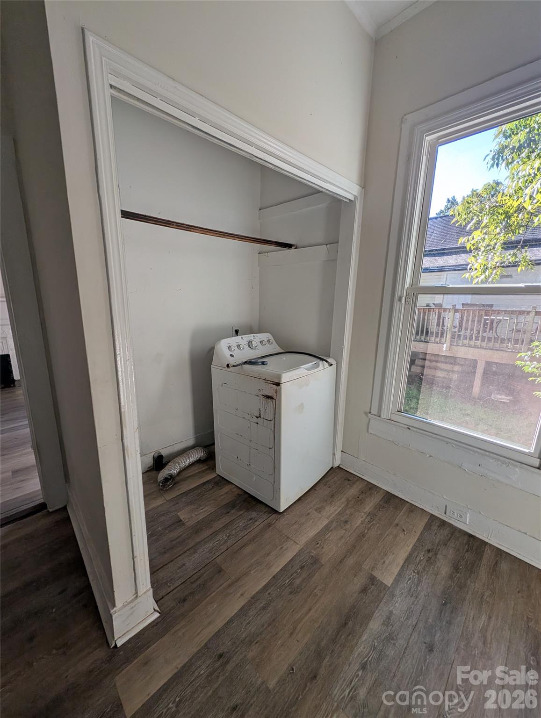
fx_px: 249
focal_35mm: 12
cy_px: 359
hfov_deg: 94.7
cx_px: 270
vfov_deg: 110.4
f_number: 1.7
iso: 50
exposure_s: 1/527
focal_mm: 2.02
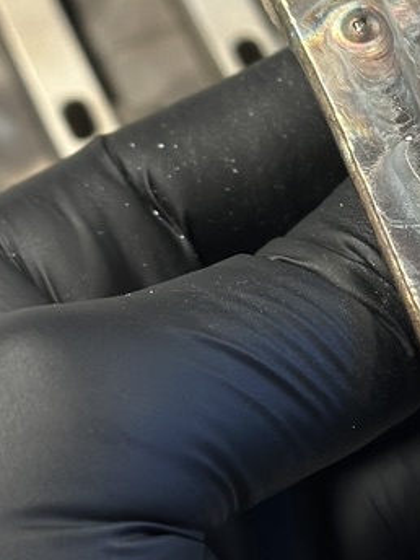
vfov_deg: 13.8
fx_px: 2313
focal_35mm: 143
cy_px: 208
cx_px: 560
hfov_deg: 10.1
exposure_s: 1/100
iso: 160
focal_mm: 6.86
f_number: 1.78
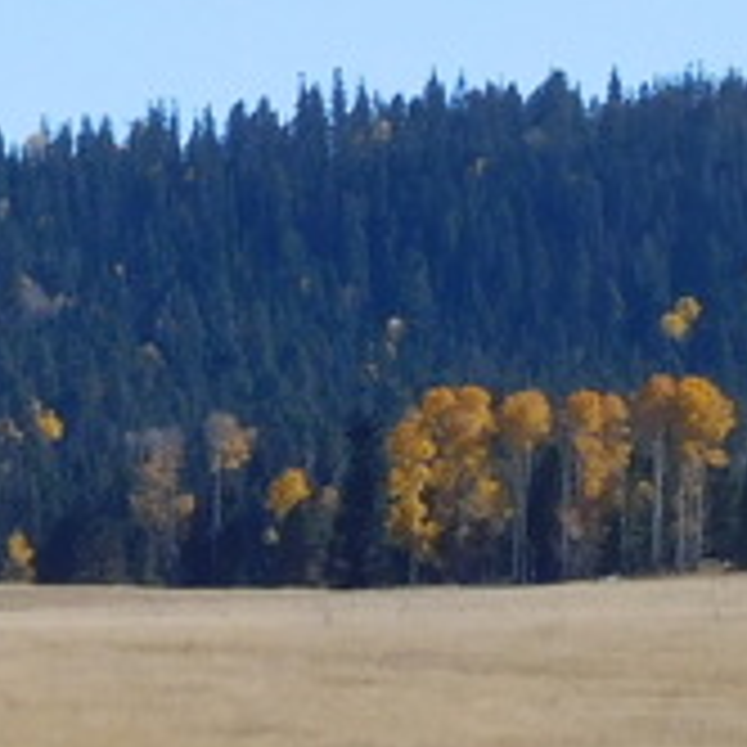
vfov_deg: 4.4
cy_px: 1008
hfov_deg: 4.4
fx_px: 9717
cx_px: -227
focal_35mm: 398
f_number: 4.5
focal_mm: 12.5
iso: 125
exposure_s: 1/1000
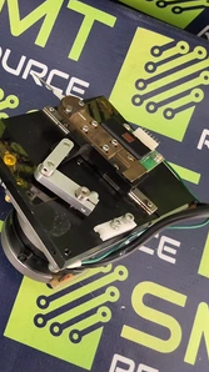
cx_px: -16
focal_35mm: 41
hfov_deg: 26.8
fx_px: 405
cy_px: 186
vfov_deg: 49.4
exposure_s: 1/20
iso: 400
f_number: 1.9
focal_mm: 2.91
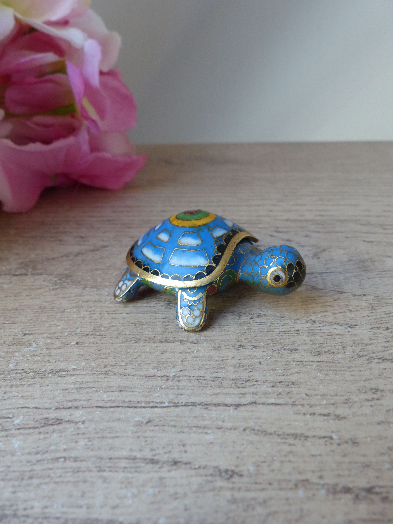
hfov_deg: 53.1
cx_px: 198
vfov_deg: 67.3
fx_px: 394
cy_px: 264
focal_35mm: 26
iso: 250
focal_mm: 4.5
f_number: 2.8
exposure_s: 1/60
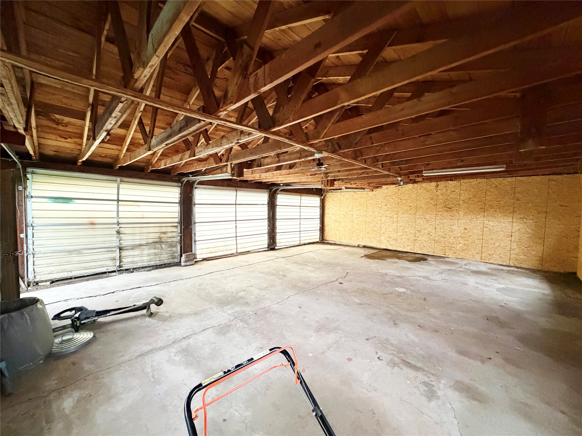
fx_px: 235
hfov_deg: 102.1
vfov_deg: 85.7
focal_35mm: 14
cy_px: 218
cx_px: 291
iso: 1000
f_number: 2.2
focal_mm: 2.22
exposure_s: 1/60
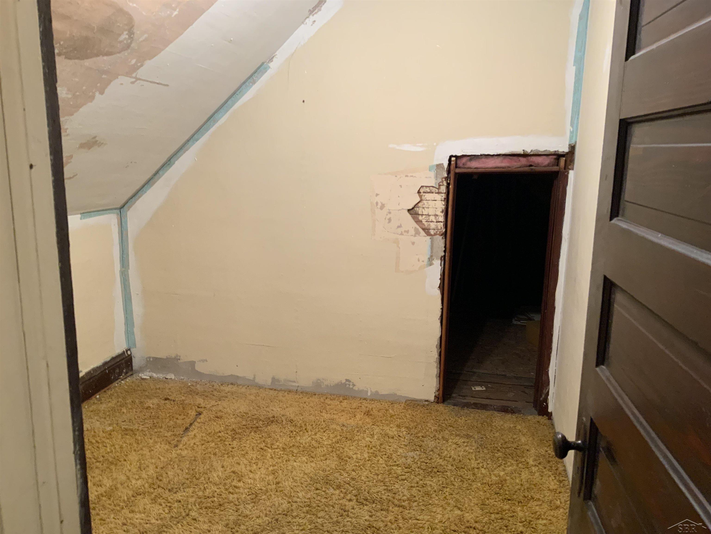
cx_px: 356
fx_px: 596
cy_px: 267
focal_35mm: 29
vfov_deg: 48.2
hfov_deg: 61.7
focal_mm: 3
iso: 200
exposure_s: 1/60
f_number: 1.8
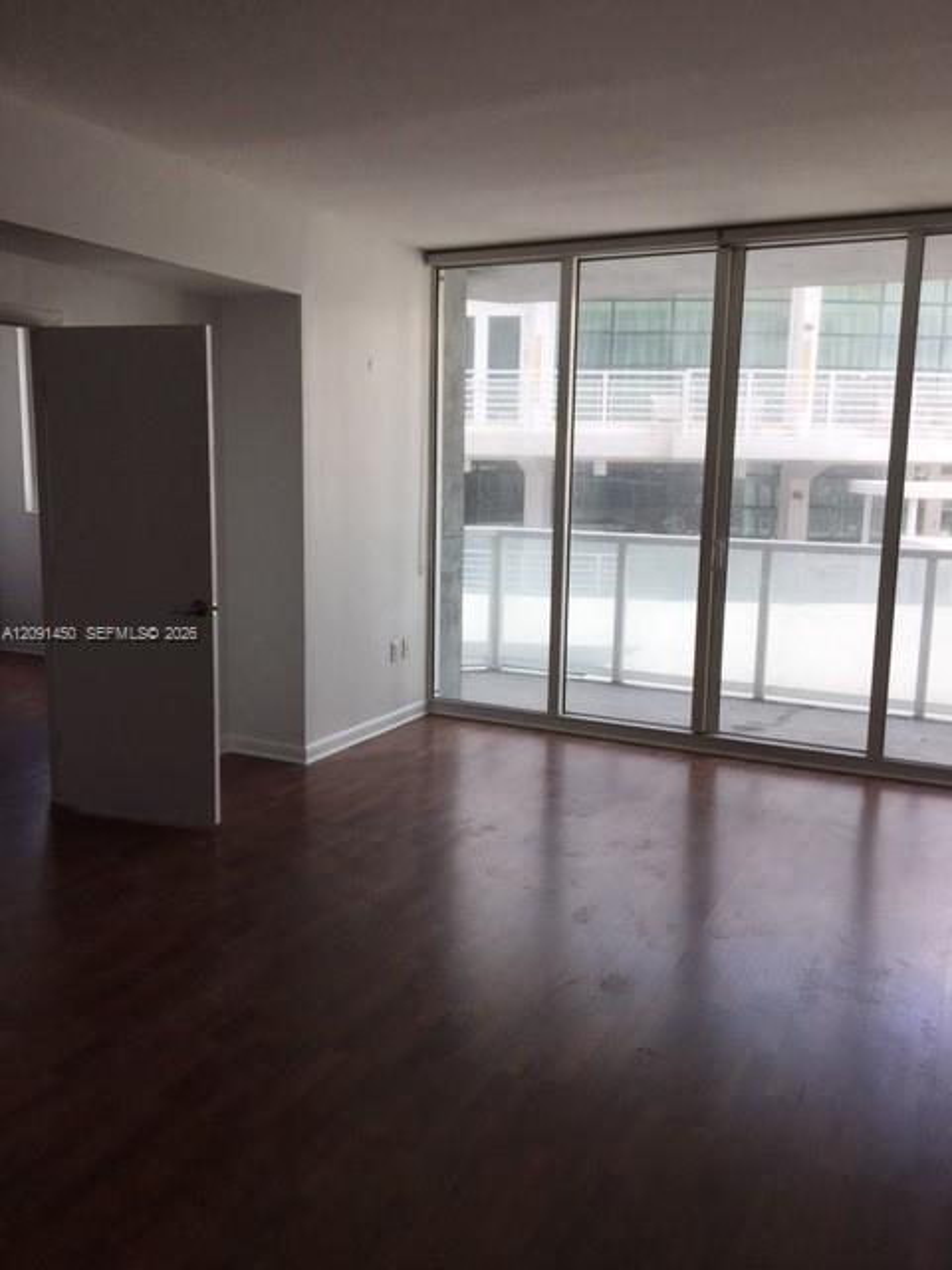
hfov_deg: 48.2
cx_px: 476
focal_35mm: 29
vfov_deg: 61.7
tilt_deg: -8.5
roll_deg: -1.9
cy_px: 635
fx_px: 1063
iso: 25
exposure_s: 1/239
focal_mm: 4.15
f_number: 2.2
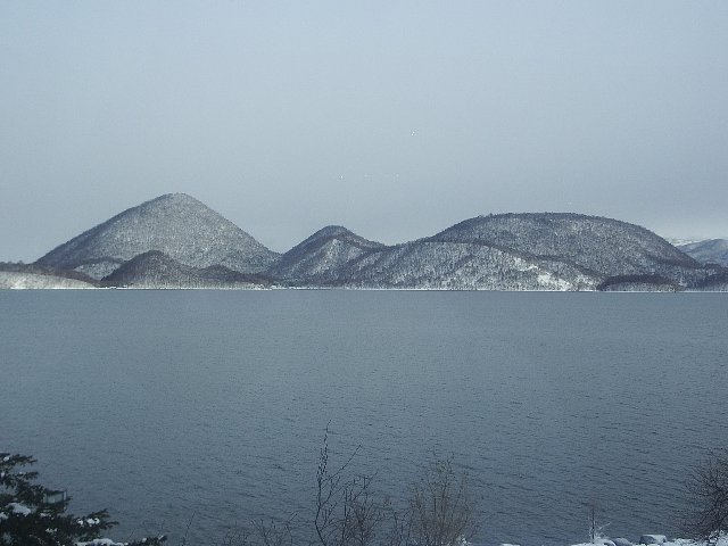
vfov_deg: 29.1
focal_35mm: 50
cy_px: 273
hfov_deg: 38.2
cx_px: 364
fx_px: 1052
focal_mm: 8.2
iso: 50
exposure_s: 1/200
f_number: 5
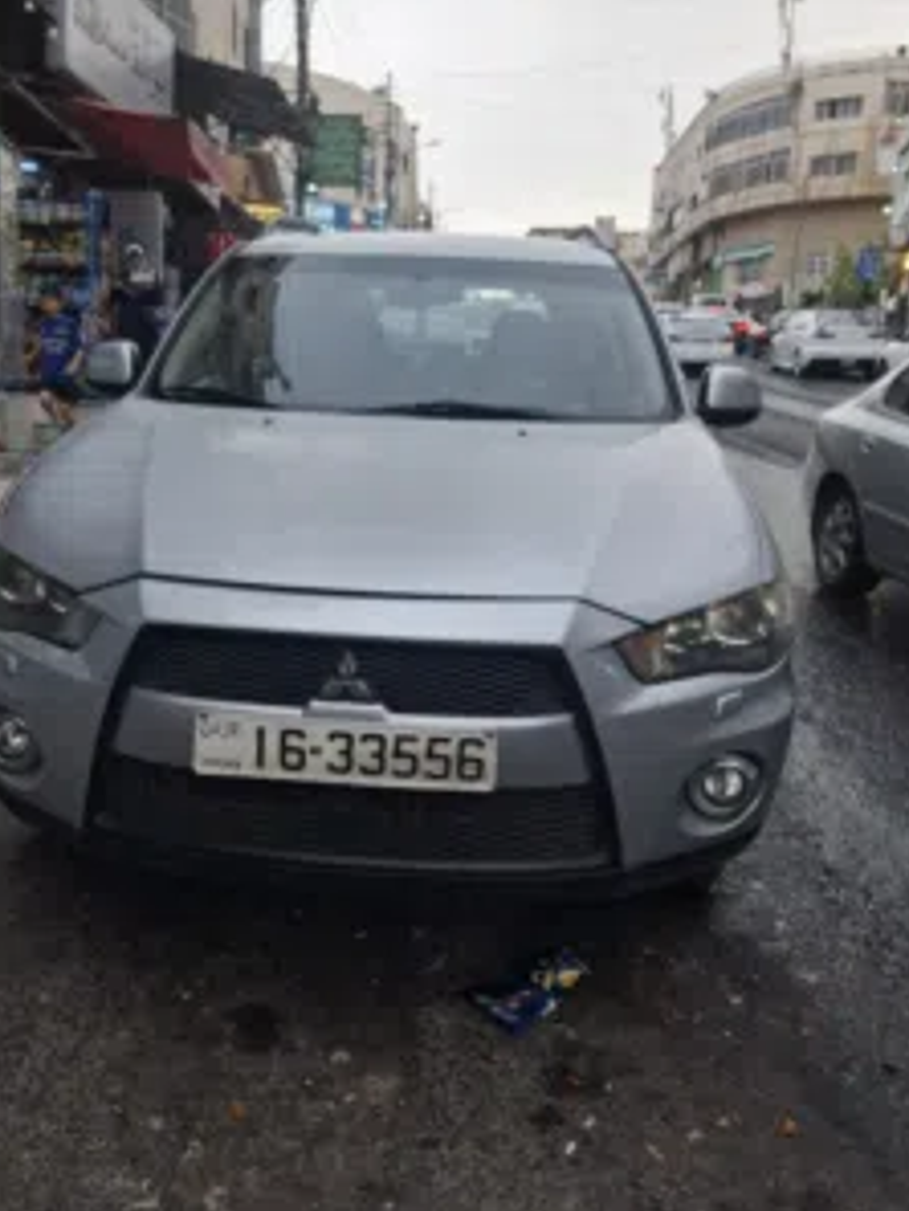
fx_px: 1085
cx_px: 375
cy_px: 616
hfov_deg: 45.3
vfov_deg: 58.3
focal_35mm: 31
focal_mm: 5.54
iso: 50
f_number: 1.8
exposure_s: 1/181
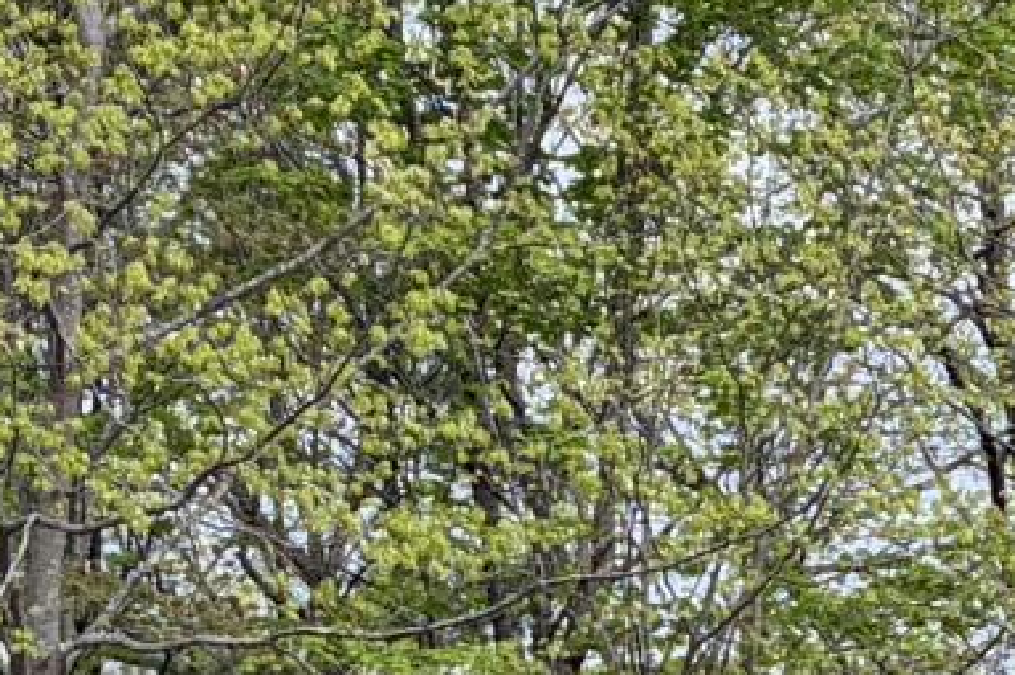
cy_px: 1181
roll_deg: +0.8
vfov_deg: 6.3
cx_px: 1328
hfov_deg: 9.5
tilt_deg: +5.2
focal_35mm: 212
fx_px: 5974
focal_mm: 5.96
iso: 50
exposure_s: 1/519
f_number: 1.6
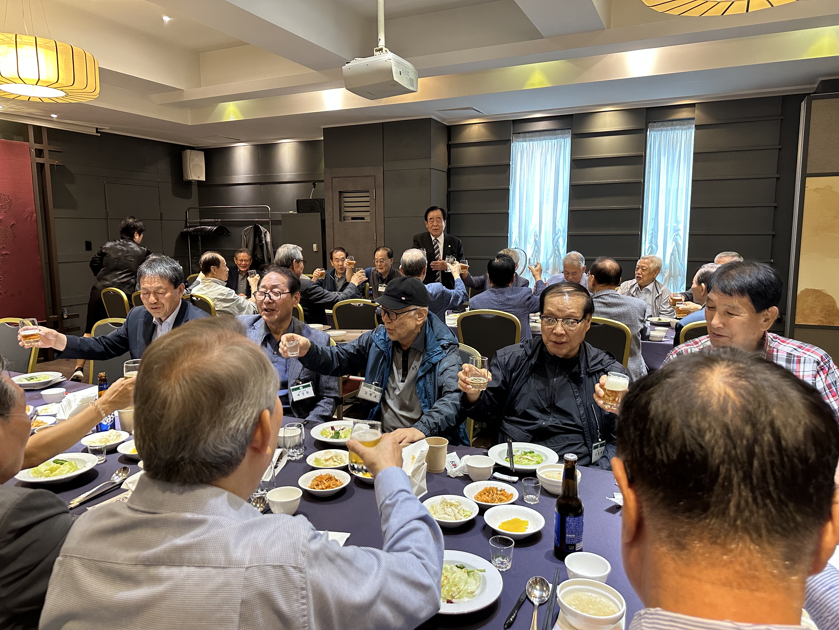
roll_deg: -0.3
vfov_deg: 56.8
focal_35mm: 24
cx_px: 420
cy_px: 315
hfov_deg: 71.6
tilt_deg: -7.1
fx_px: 582
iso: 250
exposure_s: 1/60
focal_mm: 6.86
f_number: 1.78
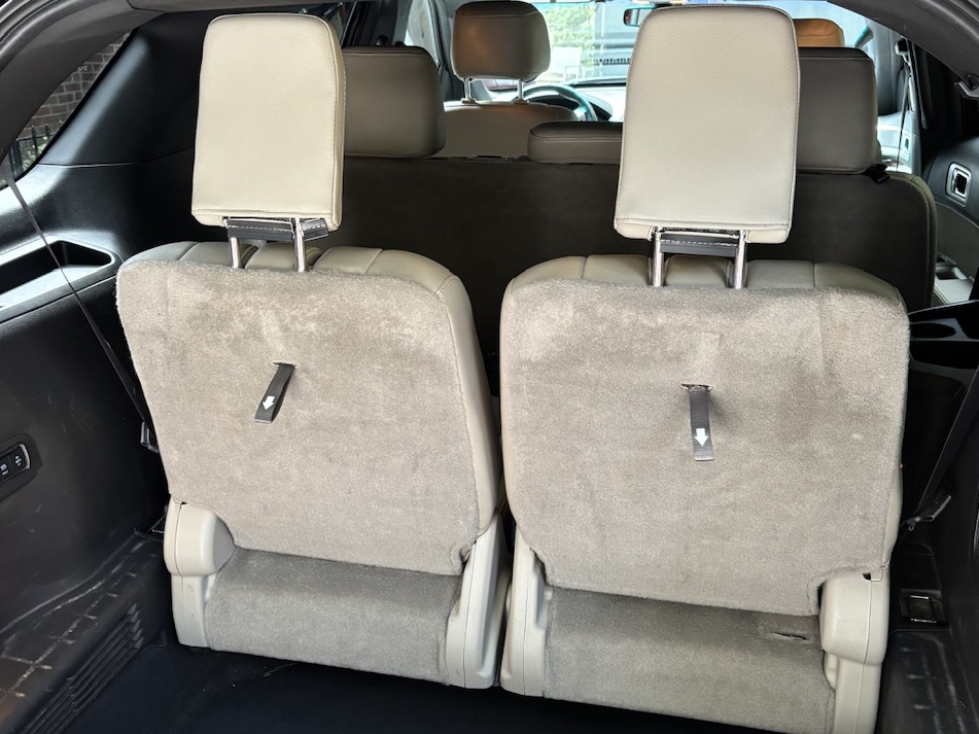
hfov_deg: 52.6
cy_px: 343
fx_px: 990
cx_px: 492
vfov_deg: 40.7
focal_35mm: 35
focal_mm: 5.96
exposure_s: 1/60
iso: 250
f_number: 1.6
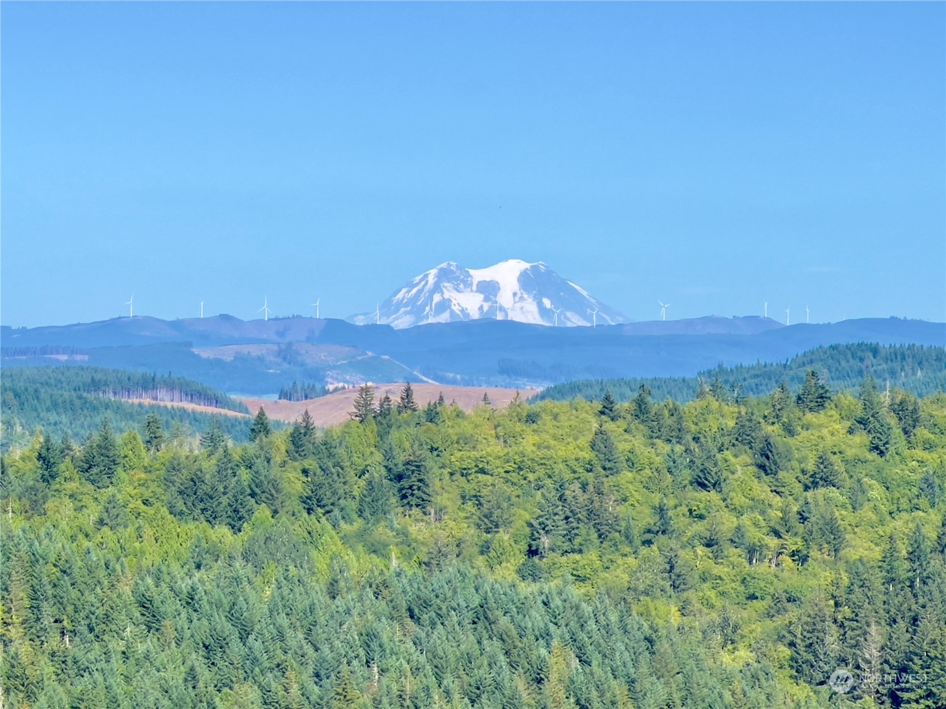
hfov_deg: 25.3
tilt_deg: +1.2
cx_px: 473
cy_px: 354
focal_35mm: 77
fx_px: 2104
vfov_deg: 19.1
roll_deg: +1.1
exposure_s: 1/649
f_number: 2.8
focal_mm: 9
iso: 32
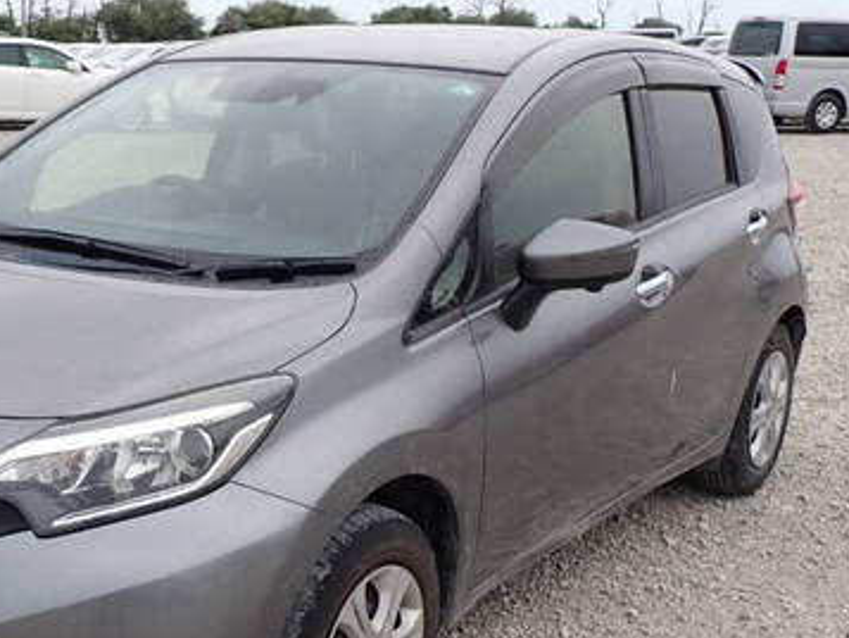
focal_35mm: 56
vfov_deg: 25.9
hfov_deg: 33.4
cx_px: 171
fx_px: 1374
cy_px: 464
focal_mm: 4.5
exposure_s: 1/500
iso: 100
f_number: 2.8
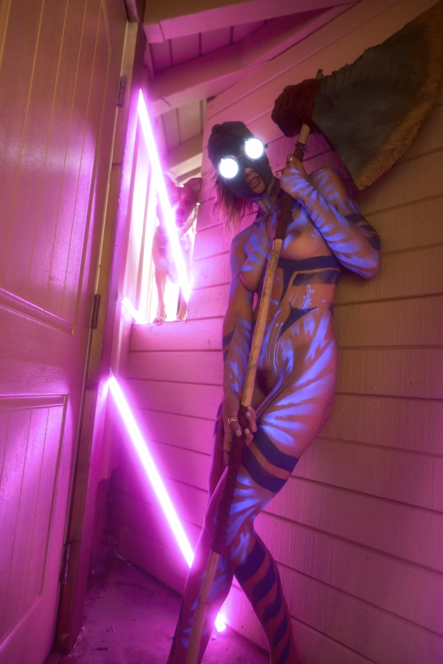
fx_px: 443
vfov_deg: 73.7
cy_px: 332
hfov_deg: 53.1
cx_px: 222
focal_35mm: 24
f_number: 2.5
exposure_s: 1/125
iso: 1000
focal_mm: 24
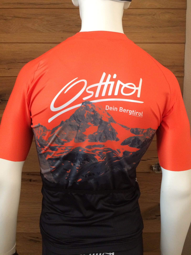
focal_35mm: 29
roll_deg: -0.2
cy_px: 128
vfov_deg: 61.7
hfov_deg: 48.2
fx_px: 213
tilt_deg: -6.0
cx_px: 96
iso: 250
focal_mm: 4.15
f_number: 2.2
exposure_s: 1/17
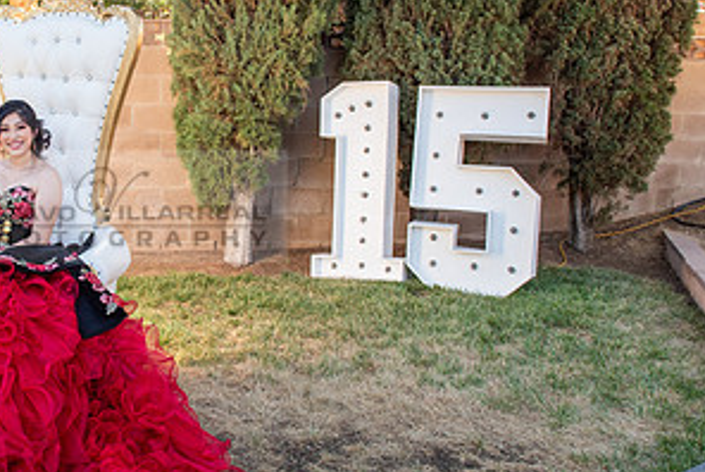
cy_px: 206
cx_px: 86
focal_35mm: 47
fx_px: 921
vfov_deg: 28.7
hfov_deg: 39.2
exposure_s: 1/200
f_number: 5.6
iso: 400
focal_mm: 24
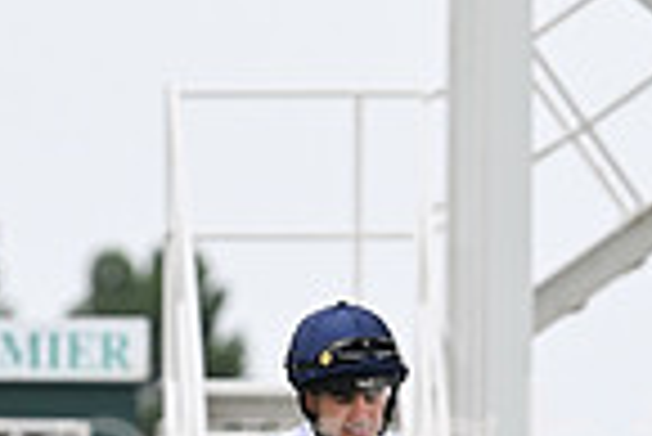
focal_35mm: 678
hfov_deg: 3.0
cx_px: 423
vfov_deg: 2.0
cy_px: 748
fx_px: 12291
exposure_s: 1/1600
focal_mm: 170
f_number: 4
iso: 1000
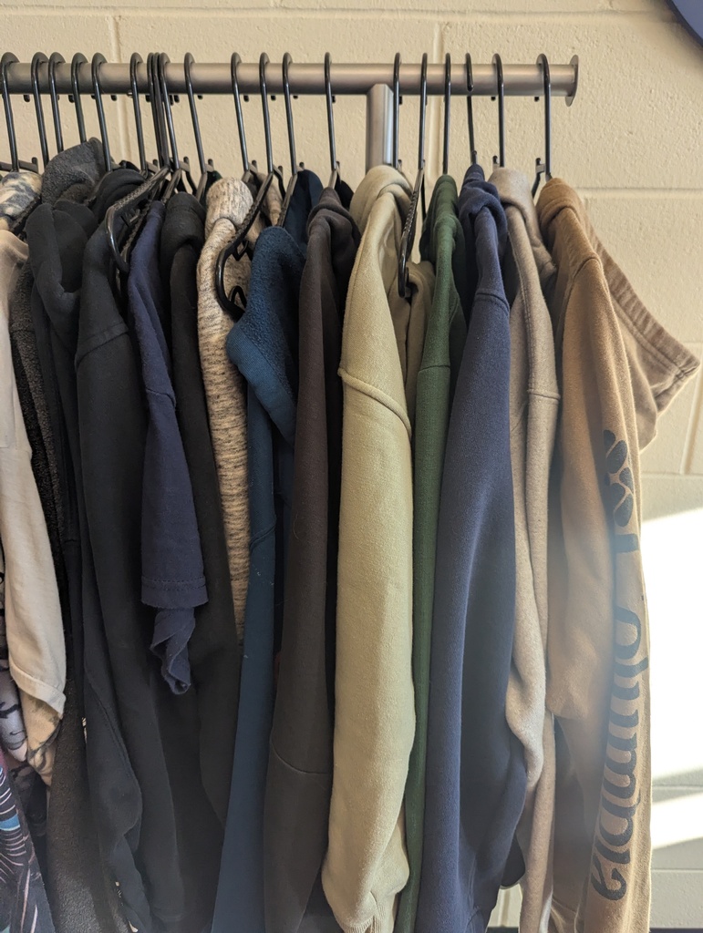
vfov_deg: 71.5
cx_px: 352
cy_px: 466
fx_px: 648
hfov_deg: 56.9
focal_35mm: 24
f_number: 1.85
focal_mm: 6.81
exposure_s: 1/490
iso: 323
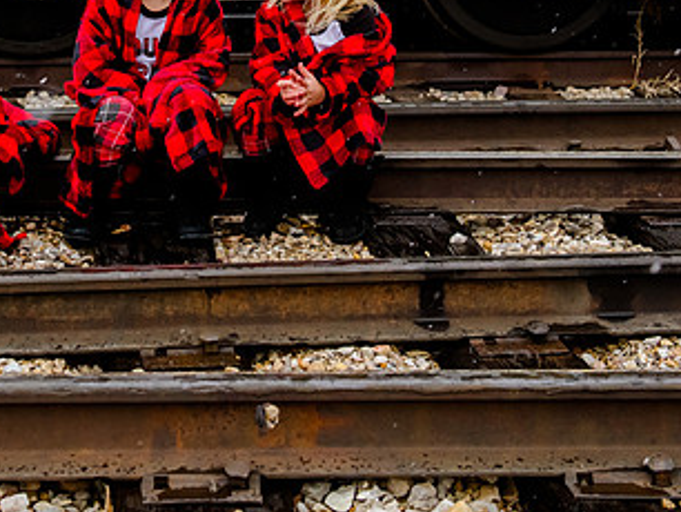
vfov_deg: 14.9
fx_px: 1910
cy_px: -55
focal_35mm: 97
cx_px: 150
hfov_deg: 20.0
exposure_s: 1/400
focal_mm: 38
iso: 800
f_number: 7.1
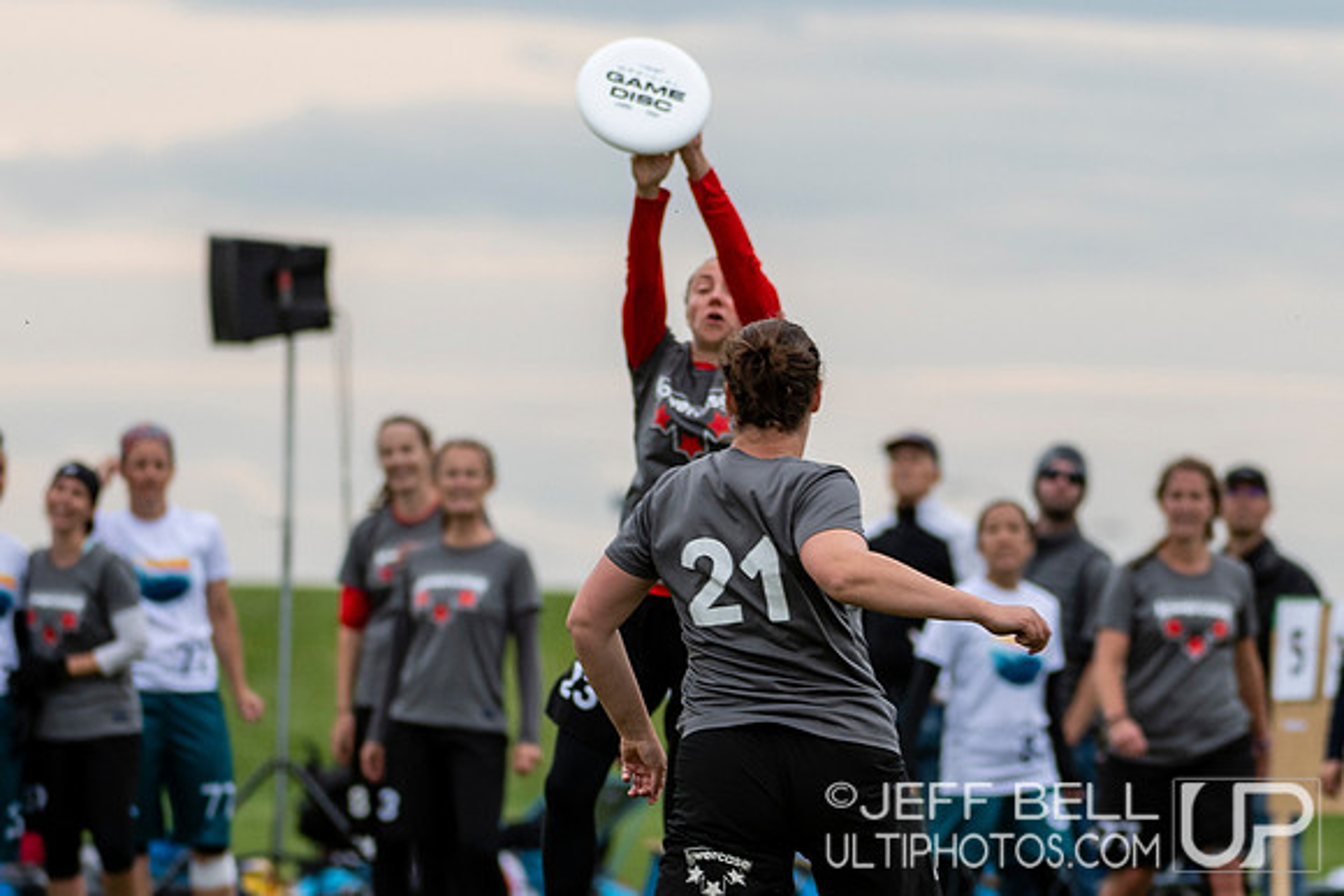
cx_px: 738
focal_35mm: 597
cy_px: 505
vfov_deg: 2.3
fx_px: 22275
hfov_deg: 3.5
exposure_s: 1/1000
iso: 180
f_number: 4
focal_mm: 200
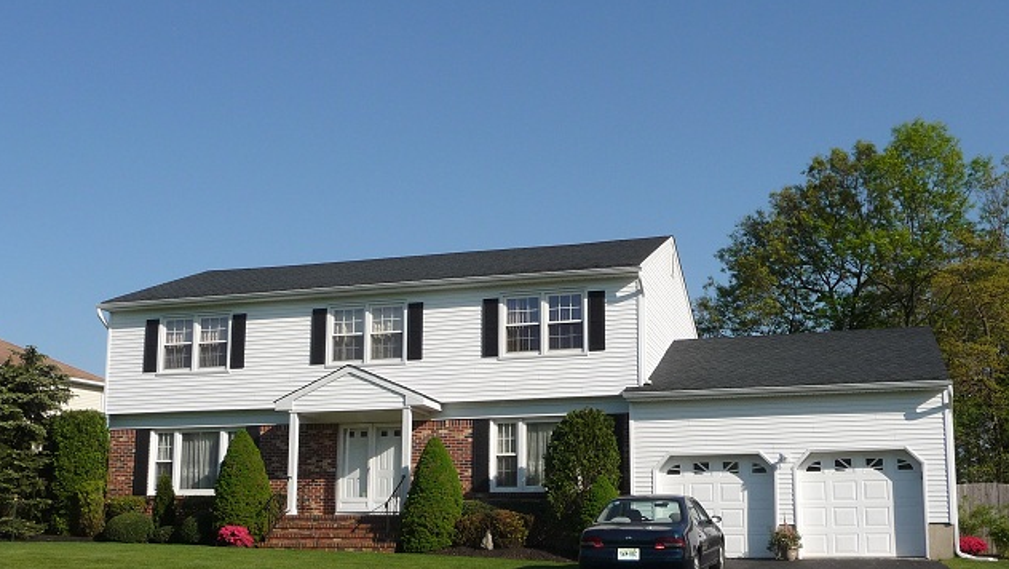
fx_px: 1151
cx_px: 503
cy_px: 368
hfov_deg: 47.3
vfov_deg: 27.6
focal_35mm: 43
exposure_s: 1/1300
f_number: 3.4
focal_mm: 5
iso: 100
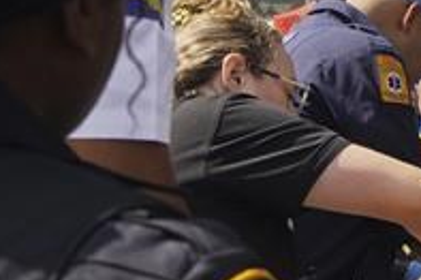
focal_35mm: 231
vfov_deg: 5.9
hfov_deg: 8.7
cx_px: 652
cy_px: 270
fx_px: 2699
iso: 200
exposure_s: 1/100
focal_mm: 70
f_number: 16
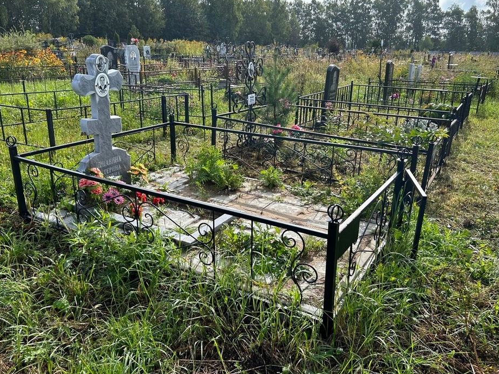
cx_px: 250
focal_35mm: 29
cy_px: 178
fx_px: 418
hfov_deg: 61.6
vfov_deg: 48.2
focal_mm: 5.7
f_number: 1.5
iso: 50
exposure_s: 1/1869
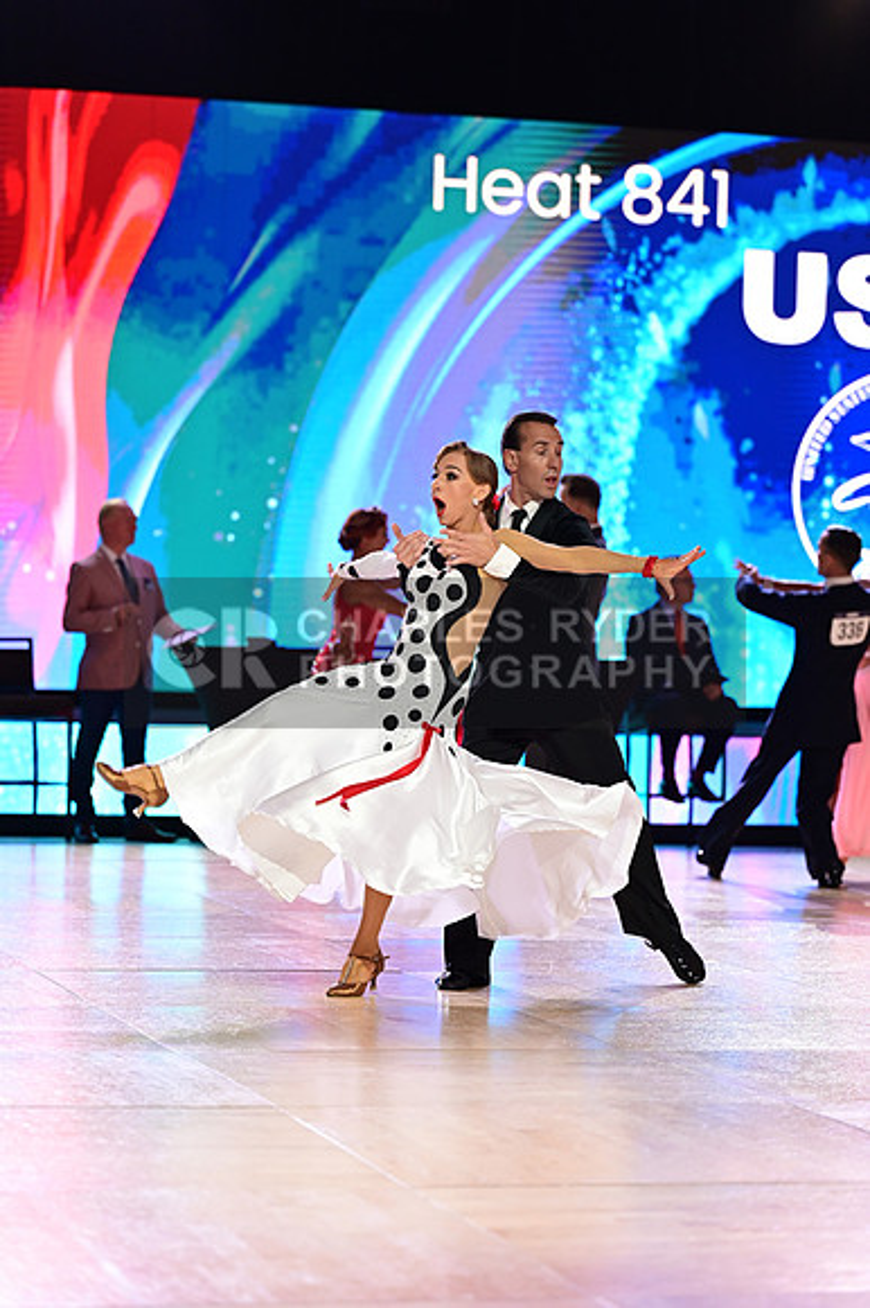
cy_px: 654
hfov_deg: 13.8
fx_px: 3593
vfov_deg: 20.6
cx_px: 435
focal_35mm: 99
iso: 1600
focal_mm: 99
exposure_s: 1/500
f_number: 2.8
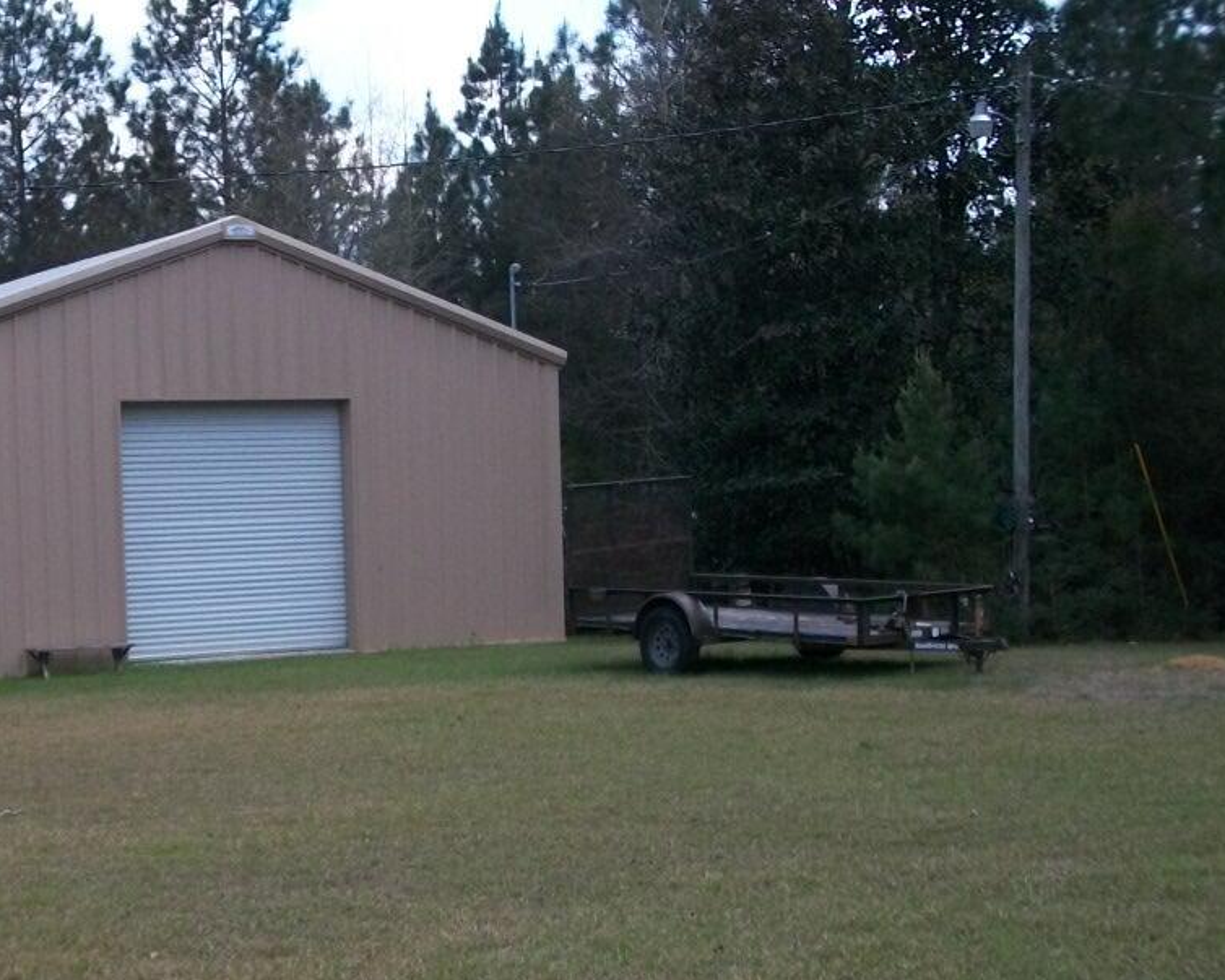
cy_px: 596
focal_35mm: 53
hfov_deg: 34.5
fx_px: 1921
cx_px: 281
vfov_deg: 28.5
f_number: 2.9
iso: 80
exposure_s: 1/640
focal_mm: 5.7
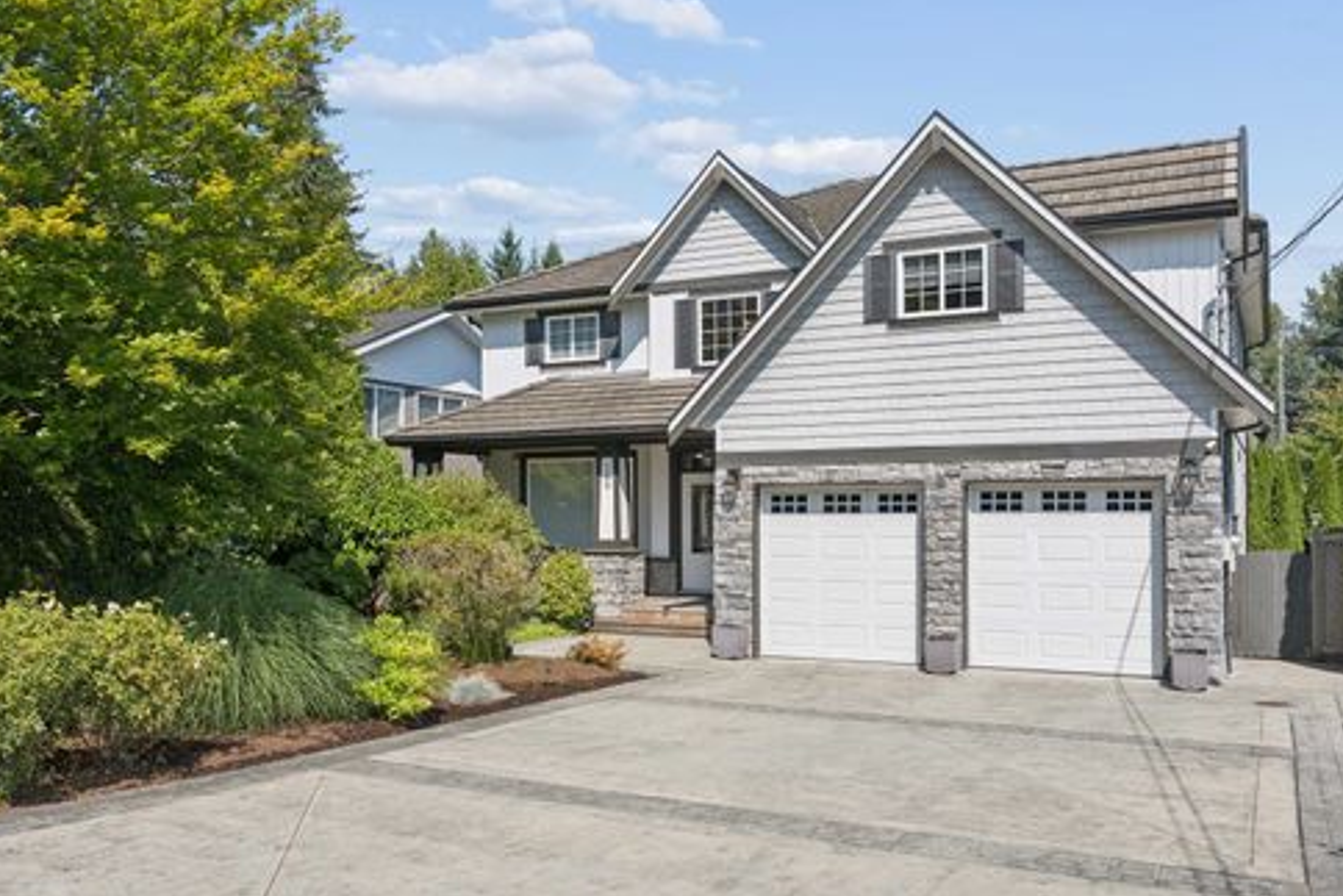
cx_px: 666
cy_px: 454
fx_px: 1206
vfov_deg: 40.8
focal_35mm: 32
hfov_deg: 58.2
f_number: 7.1
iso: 320
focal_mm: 31.3
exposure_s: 1/1250
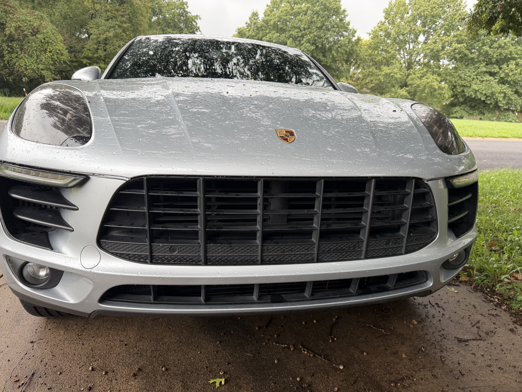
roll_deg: -3.5
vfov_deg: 56.8
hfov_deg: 71.6
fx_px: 362
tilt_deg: -15.7
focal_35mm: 24
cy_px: 196
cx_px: 261
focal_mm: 6.76
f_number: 1.78
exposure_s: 1/121
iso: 125
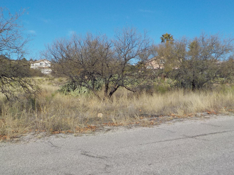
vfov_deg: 31.3
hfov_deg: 41.2
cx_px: 104
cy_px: 62
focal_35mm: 46
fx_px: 311
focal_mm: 4.1
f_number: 3.3
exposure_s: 1/1600
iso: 125
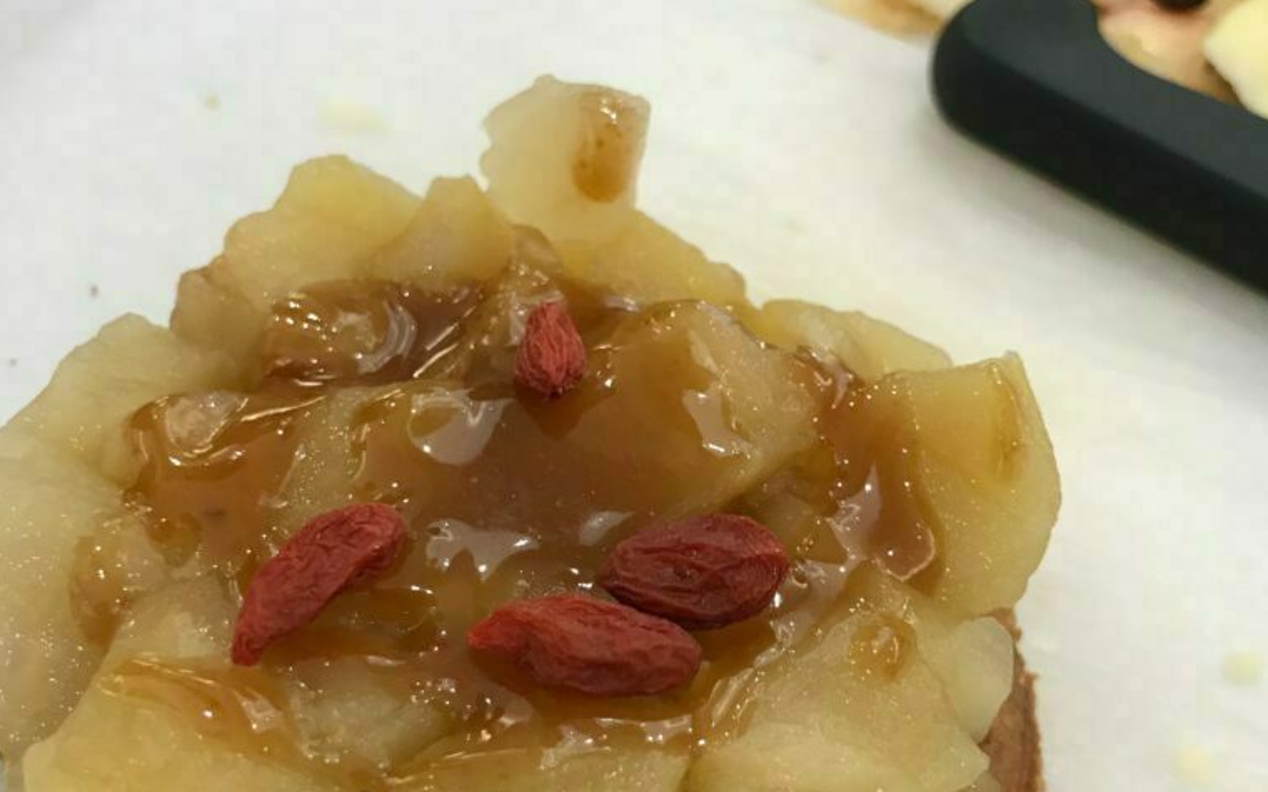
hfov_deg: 49.3
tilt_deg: -50.7
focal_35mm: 40
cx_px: 636
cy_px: 557
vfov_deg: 31.6
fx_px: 1382
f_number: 1.8
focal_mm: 3.99
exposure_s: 1/33
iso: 40
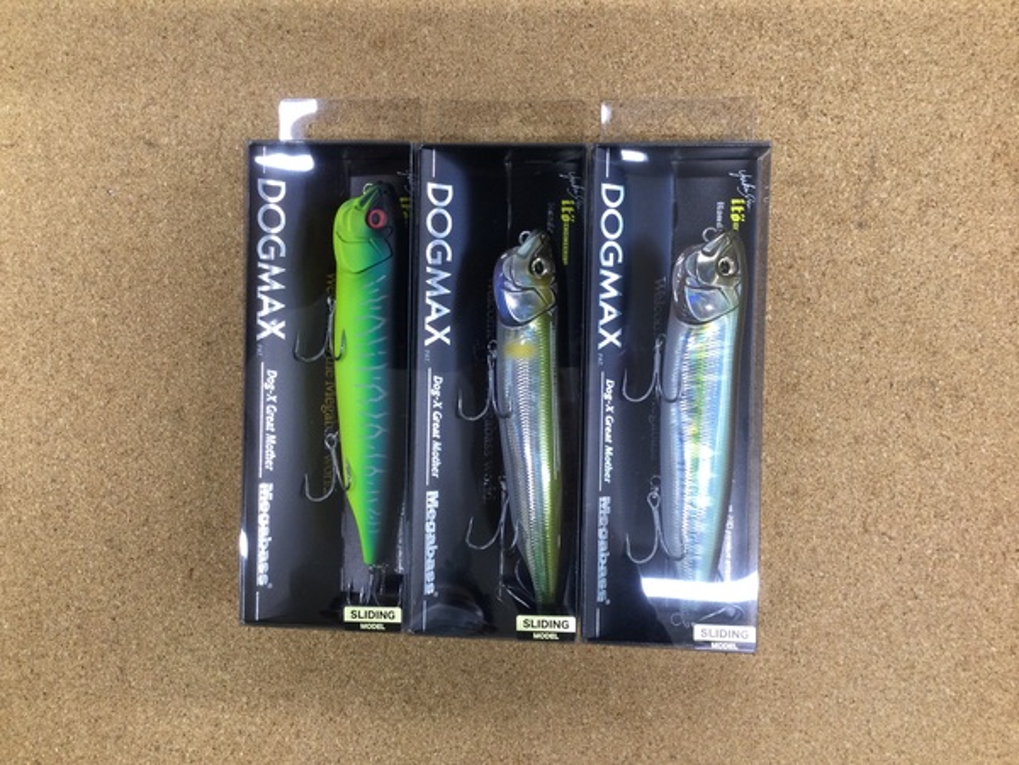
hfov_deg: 58.4
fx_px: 913
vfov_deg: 45.4
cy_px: 382
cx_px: 510
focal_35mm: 31
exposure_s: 1/30
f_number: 2.4
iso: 50
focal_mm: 3.3
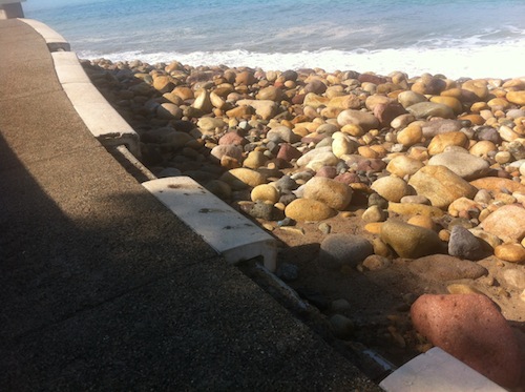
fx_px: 530
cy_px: 196
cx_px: 262
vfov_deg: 40.6
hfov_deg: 52.7
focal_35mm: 35
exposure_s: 1/1005
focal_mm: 3.85
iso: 80
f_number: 2.8
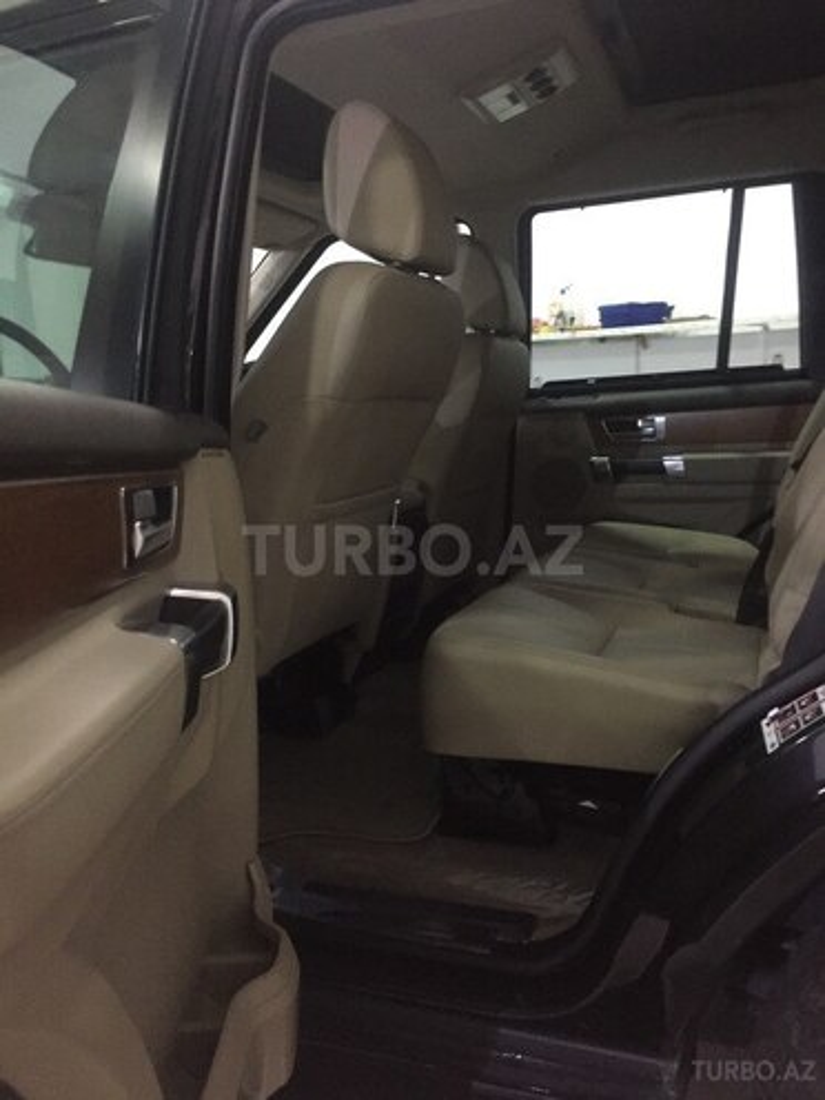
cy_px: 550
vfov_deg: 61.7
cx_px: 412
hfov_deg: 48.2
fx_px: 922
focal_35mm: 29
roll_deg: +2.5
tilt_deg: -9.4
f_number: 2.2
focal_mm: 4.15
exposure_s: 1/17
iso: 320
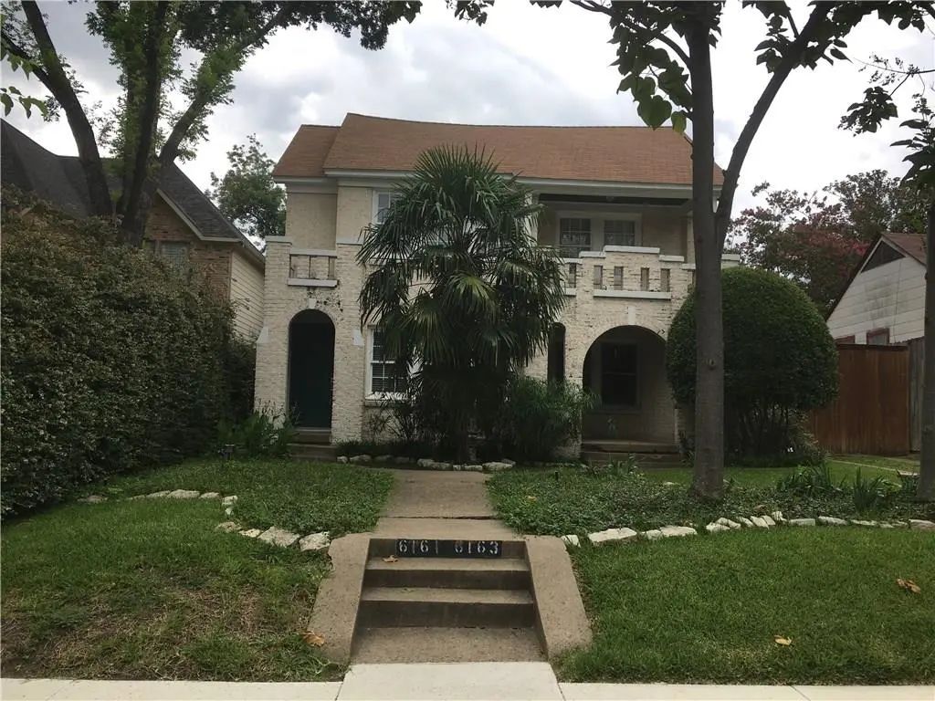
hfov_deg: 61.7
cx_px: 468
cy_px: 350
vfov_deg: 48.2
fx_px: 783
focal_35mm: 29
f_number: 2.2
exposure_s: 1/553
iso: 25
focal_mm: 4.15
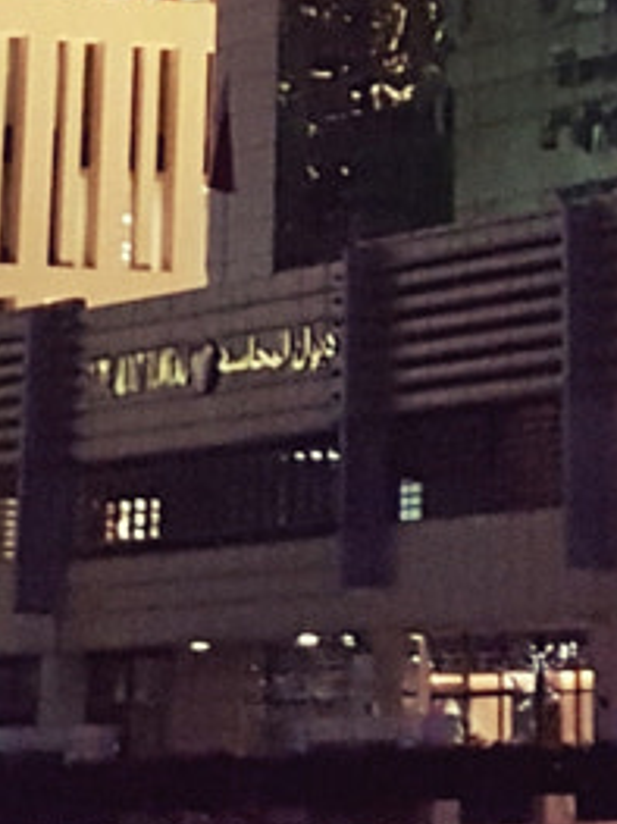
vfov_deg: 10.2
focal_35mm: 158
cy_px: -1391
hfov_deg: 9.3
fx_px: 3758
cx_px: 749
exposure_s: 1/10
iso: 320
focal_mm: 4.2
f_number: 1.7
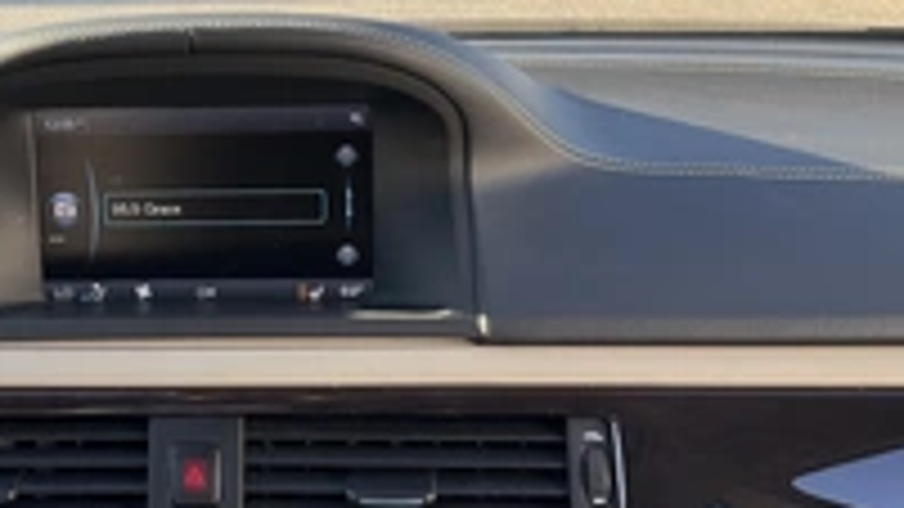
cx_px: 184
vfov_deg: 19.1
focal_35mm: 63
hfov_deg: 32.4
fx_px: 1510
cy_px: 220
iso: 20
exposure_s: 1/122
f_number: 1.8
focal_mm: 3
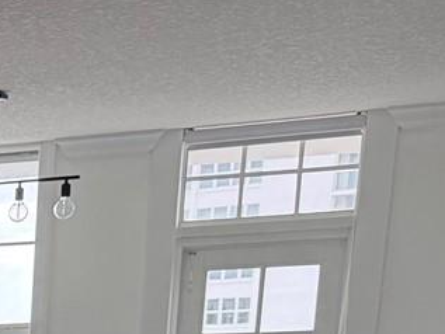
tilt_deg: -16.3
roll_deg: +2.8
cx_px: -504
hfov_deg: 13.4
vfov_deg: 10.5
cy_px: 814
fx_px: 1556
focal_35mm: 121
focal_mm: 6.76
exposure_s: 1/153
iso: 200
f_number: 1.78
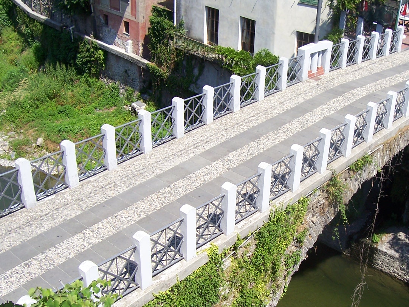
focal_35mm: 47
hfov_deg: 39.9
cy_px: 184
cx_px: 277
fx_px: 555
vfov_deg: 30.8
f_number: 5.6
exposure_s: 1/350
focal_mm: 5.6
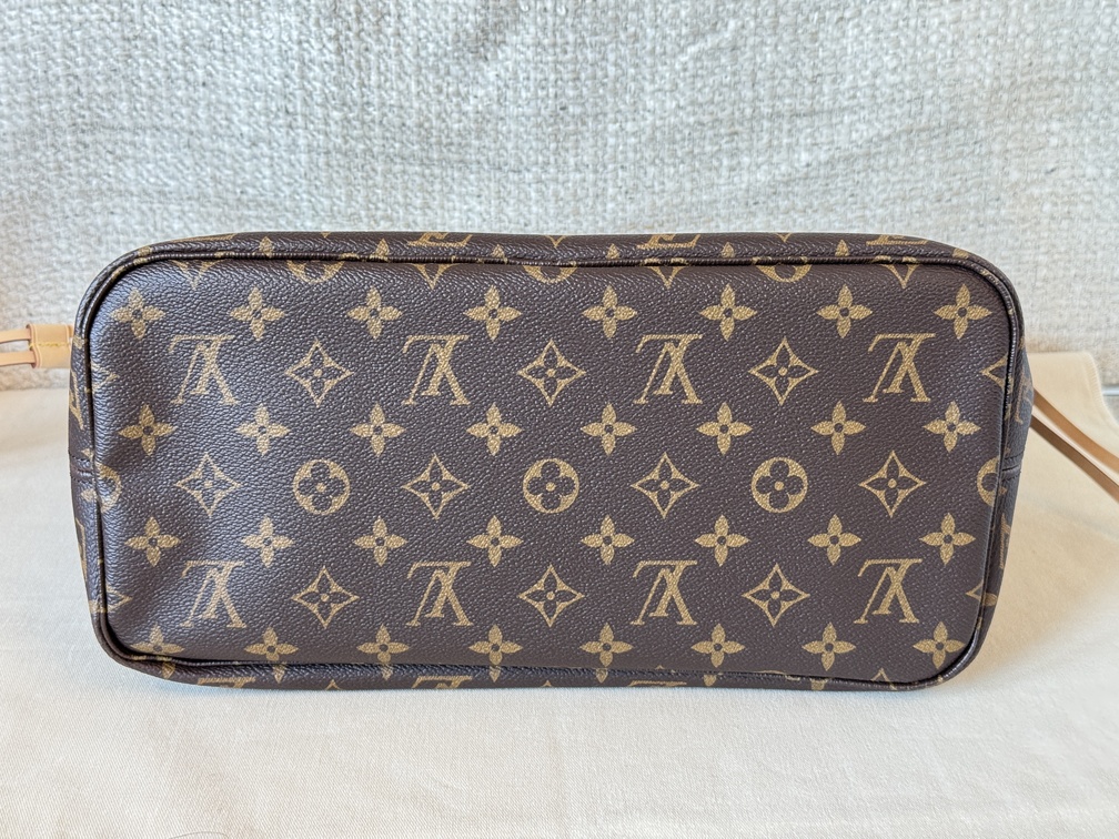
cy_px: 420
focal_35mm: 48
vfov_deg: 30.3
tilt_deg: -20.1
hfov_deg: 39.7
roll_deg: +1.0
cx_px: 560
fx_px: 1552
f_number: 1.78
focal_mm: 6.76
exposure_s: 1/50
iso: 100
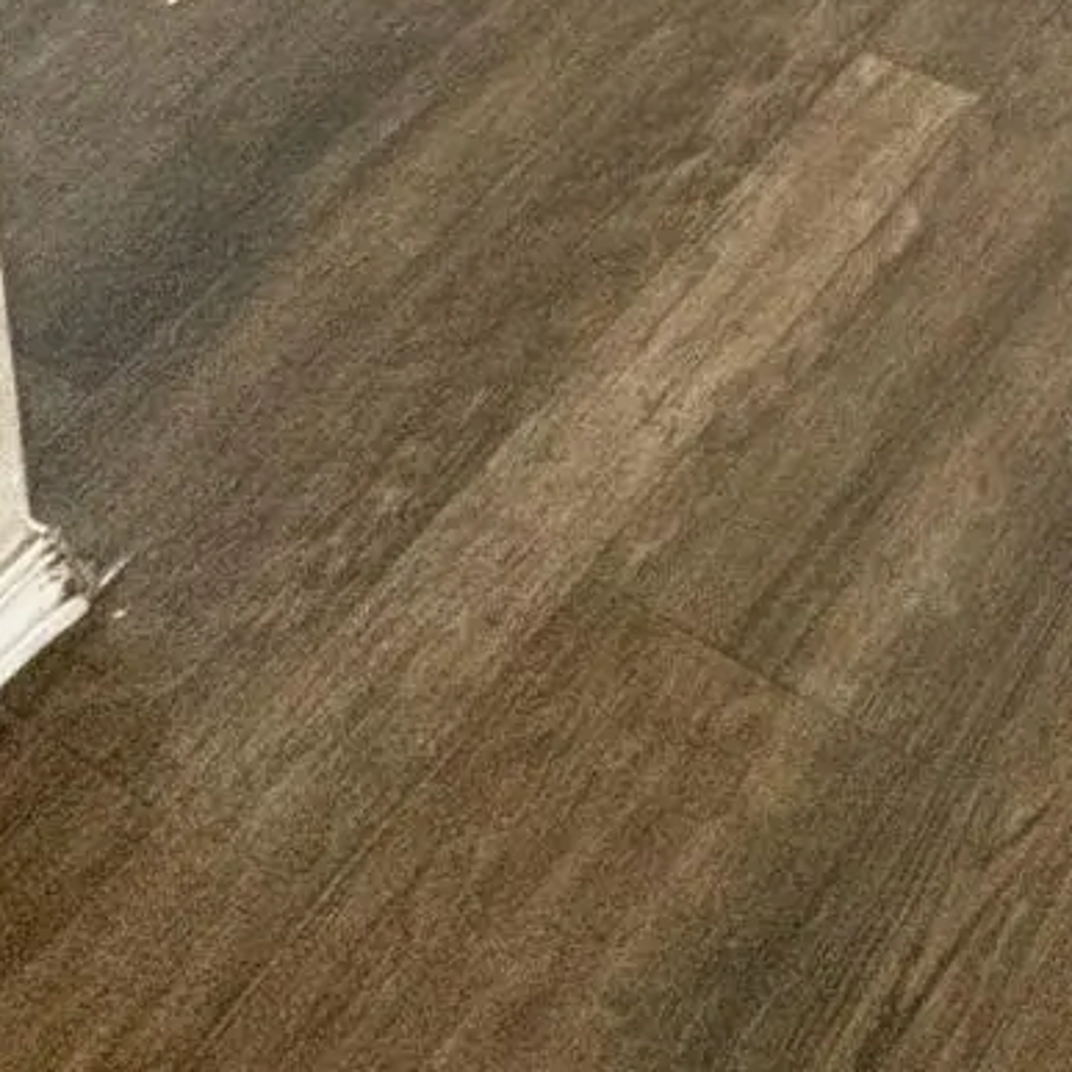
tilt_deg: -5.6
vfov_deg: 14.1
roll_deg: +1.9
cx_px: 1740
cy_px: -1654
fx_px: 2242
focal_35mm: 64
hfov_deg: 21.2
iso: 250
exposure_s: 1/120
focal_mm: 2.22
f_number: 2.2
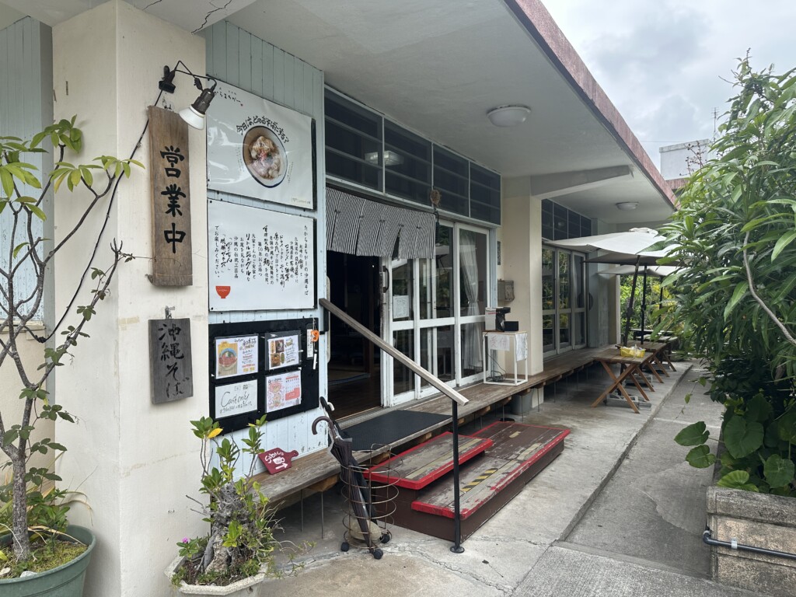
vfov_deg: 56.8
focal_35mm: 24
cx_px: 398
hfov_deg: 71.6
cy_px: 298
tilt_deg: -0.1
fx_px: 552
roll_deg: +0.7
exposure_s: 1/1495
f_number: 1.78
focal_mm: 6.86
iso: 80
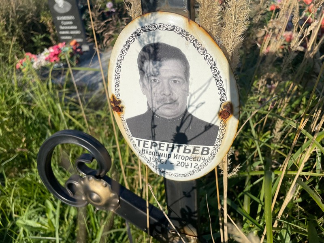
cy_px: 122
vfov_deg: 53.1
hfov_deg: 67.3
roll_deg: +7.0
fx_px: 243
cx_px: 162
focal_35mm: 26
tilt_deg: -29.7
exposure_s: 1/6897
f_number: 1.6
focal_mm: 4.2
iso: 32
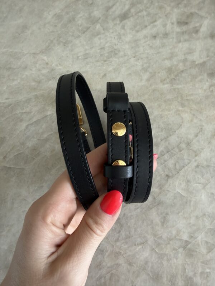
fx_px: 199
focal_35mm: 24
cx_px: 108
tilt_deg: -74.9
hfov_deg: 56.8
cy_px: 143
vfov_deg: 71.6
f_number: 2.2
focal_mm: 2.22
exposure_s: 1/60
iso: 160
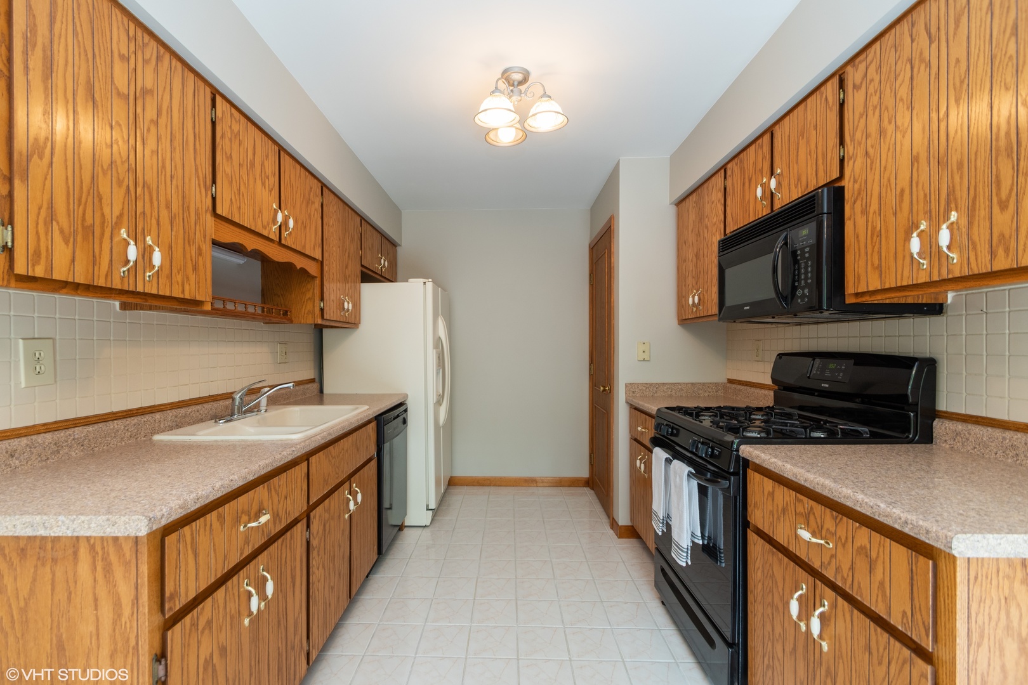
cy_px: 342
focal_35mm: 15
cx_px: 514
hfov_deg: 100.4
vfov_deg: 77.3
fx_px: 428
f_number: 9
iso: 200
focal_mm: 10
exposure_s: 1/6
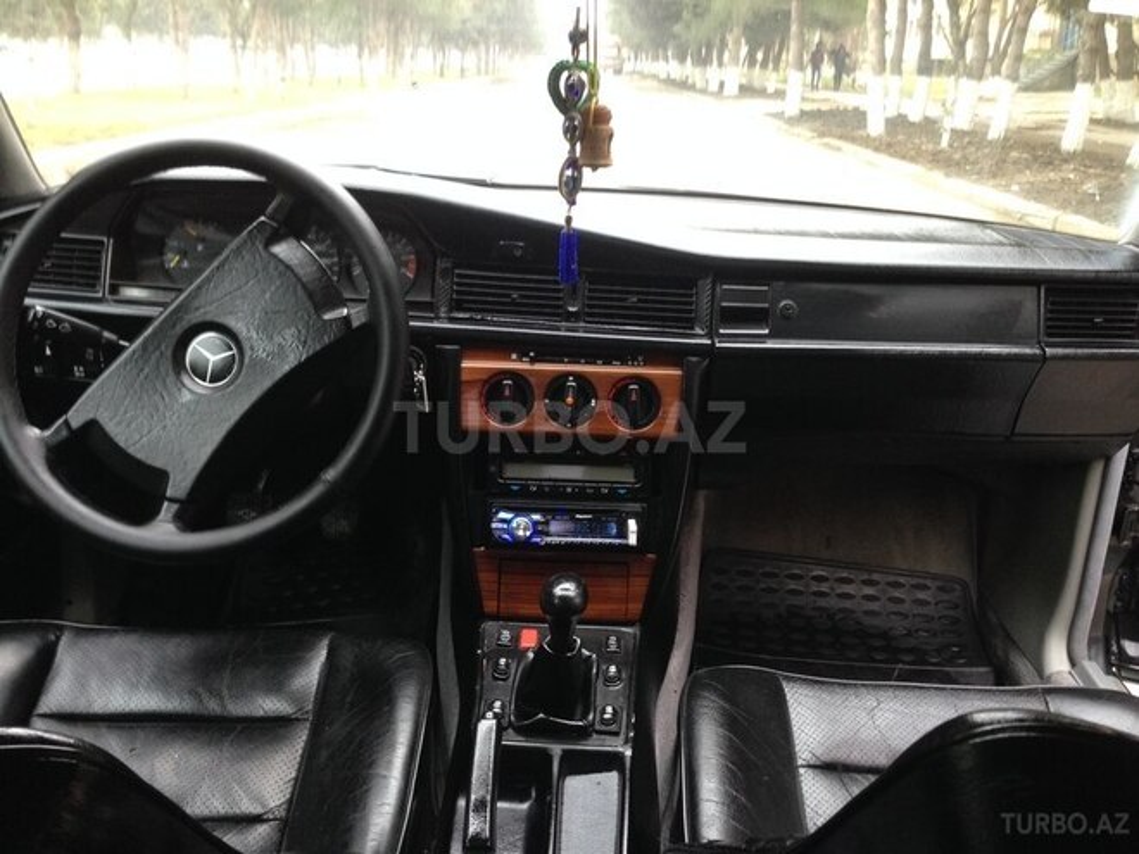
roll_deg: -1.4
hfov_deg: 55.4
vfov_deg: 42.9
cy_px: 427
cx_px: 570
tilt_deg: -17.6
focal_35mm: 33
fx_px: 1086
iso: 125
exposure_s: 1/20
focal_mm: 4.12
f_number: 2.4
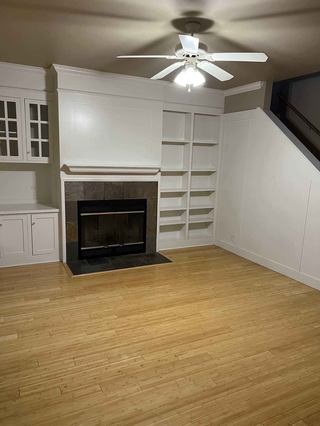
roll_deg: -2.5
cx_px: 160
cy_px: 213
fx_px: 320
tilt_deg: -10.5
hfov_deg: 53.1
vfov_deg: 67.3
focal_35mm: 26
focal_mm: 5.7
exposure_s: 1/60
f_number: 1.5
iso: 200
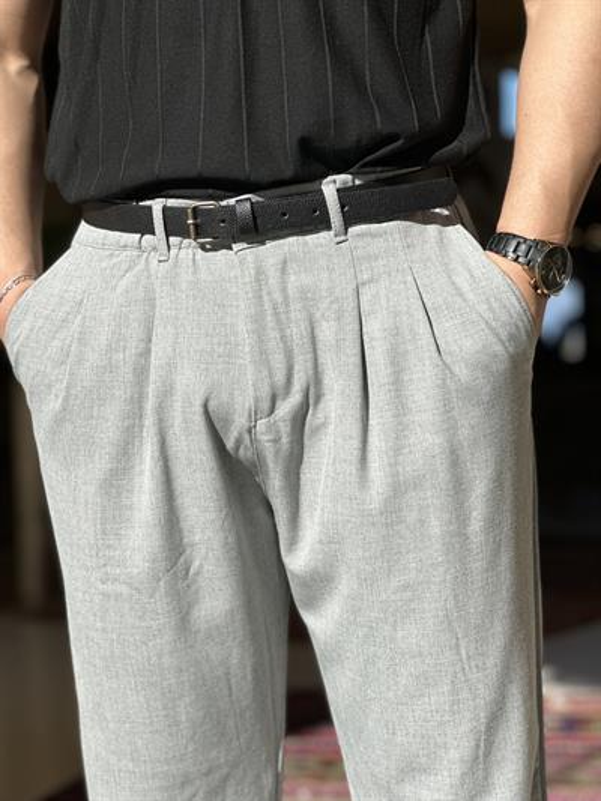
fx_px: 1782
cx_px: 300
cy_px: 400
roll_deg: +1.7
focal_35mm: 77
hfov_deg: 19.1
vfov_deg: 25.3
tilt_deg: +0.0
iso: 32
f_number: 2.8
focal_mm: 9
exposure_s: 1/769
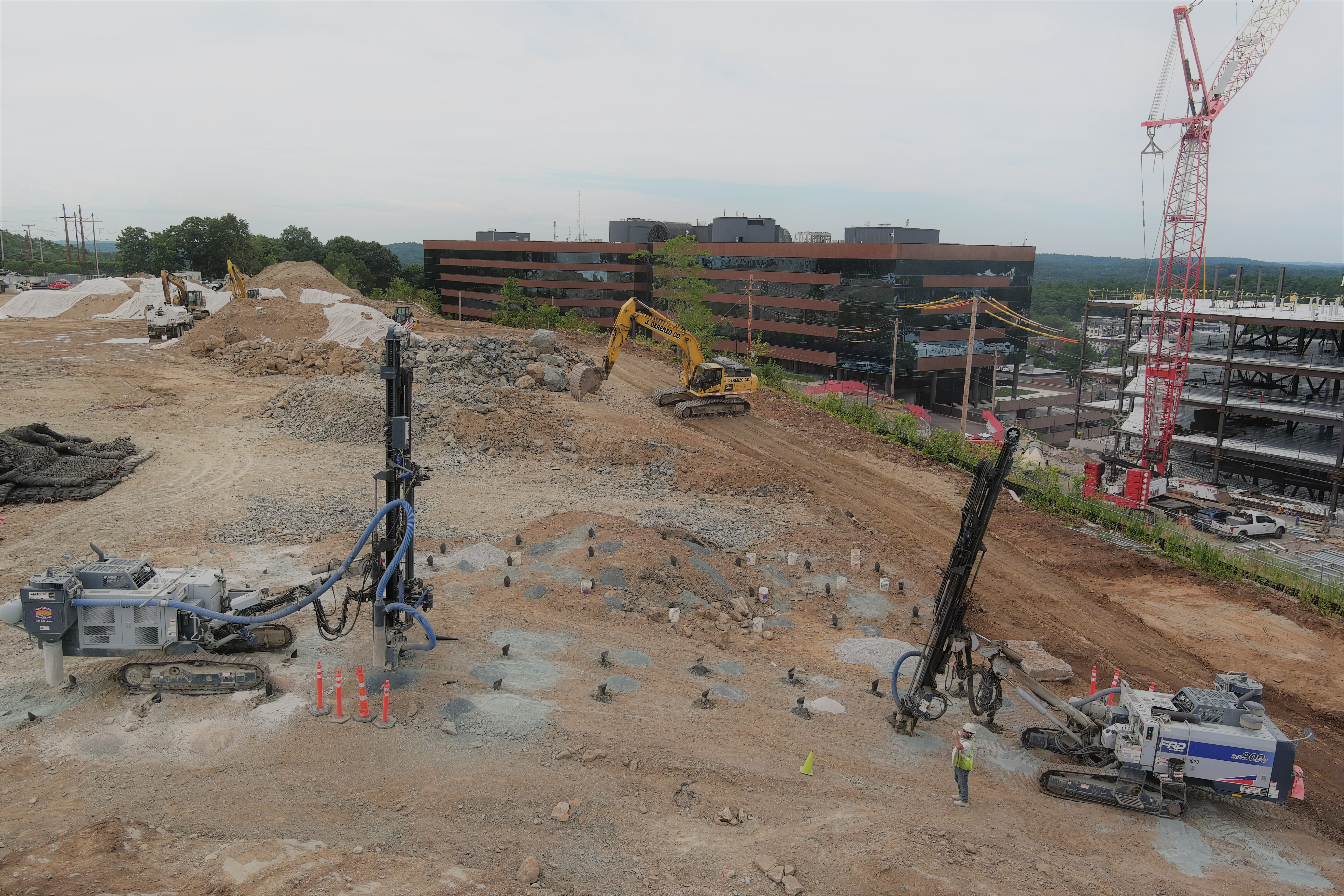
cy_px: 448
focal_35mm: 29
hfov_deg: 63.7
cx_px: 672
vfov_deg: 45.0
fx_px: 1083
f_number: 2.8
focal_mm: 10.57
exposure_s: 1/1000
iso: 100
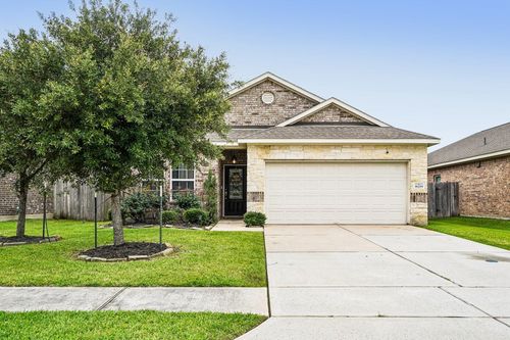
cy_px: 170
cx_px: 255
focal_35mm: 28
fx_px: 397
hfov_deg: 65.5
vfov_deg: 46.4
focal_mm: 28
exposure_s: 1/800
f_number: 8
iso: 500
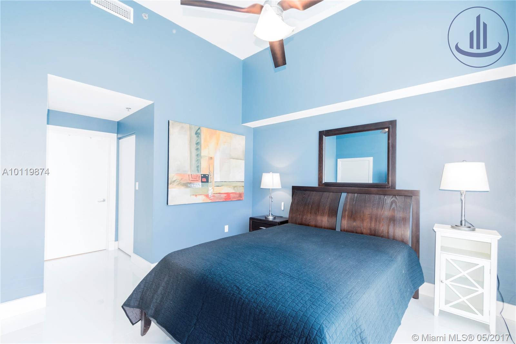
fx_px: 215
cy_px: 172
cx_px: 258
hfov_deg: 100.4
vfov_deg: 77.3
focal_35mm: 15
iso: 800
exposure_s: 1/50
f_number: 6.3
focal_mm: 10
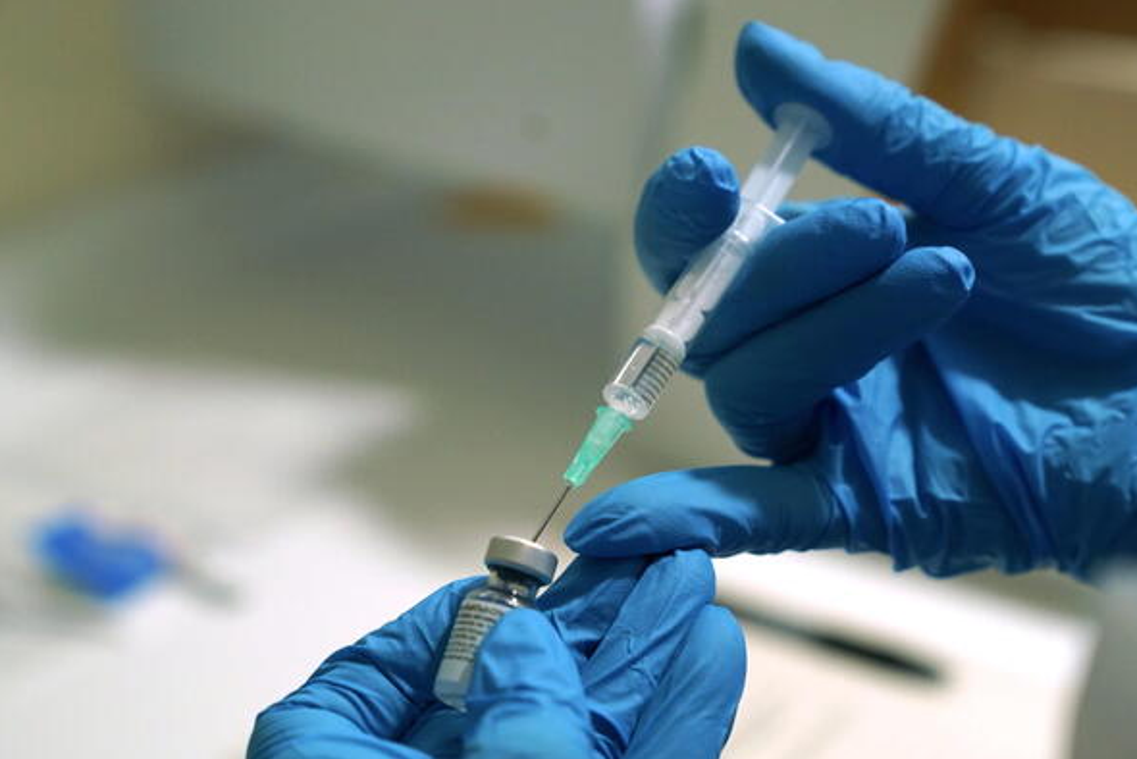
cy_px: 429
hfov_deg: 24.5
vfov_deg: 16.5
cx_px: 594
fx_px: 2623
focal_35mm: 83
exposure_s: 1/125
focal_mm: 70
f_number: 4
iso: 2500
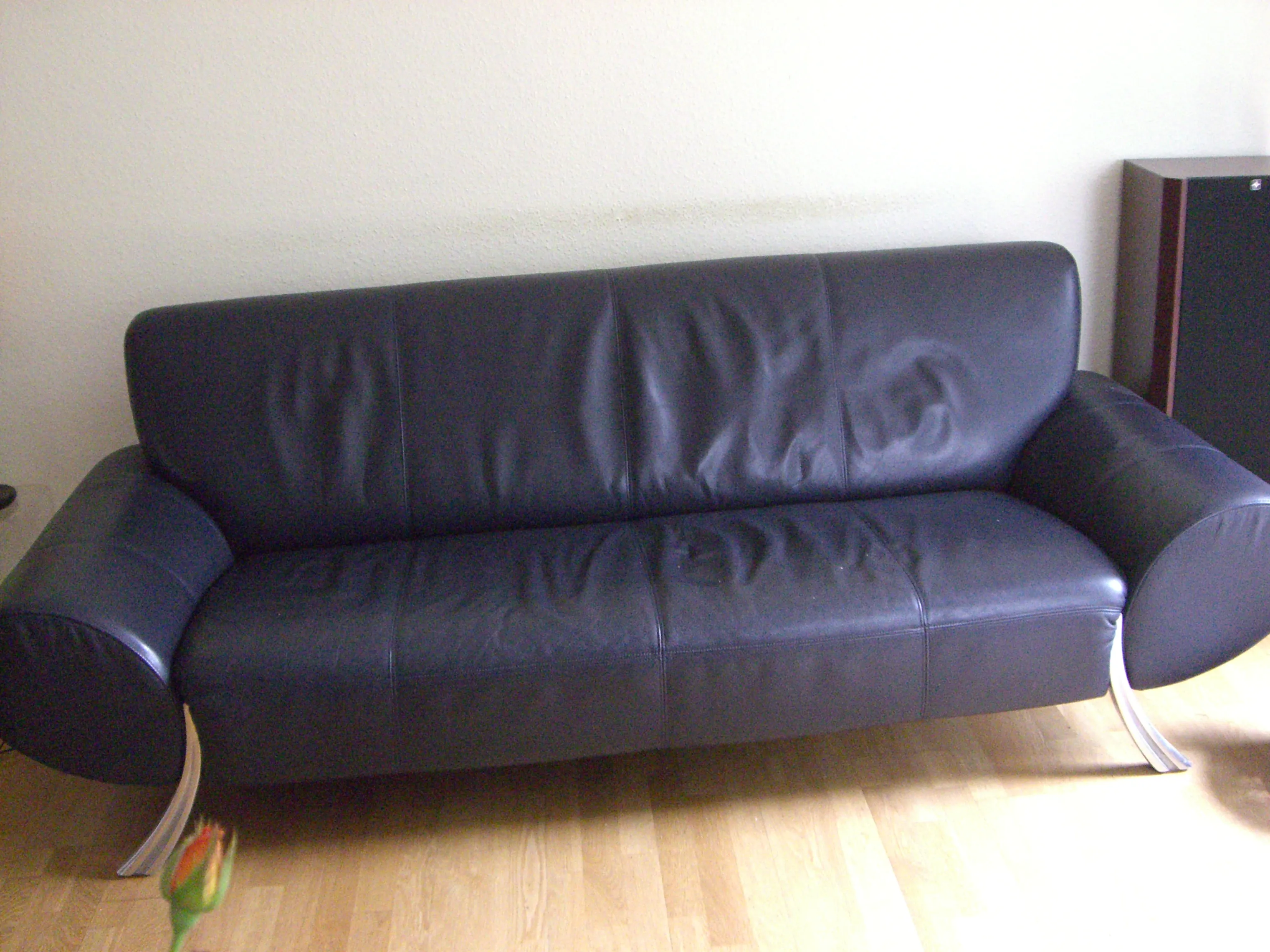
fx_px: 1394
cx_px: 635
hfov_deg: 49.0
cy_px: 476
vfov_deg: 37.7
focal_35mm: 38
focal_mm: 6.2
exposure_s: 1/125
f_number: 2.7
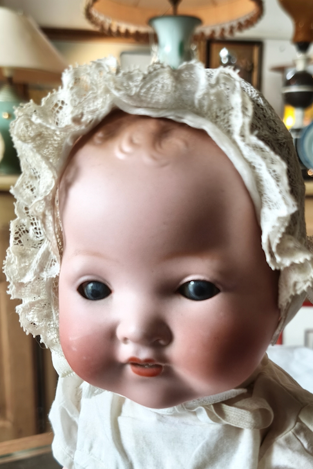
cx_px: 197
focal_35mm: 42
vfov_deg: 45.7
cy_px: 315
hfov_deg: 31.7
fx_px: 548
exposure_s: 1/50
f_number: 1.7
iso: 250
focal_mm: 5.35
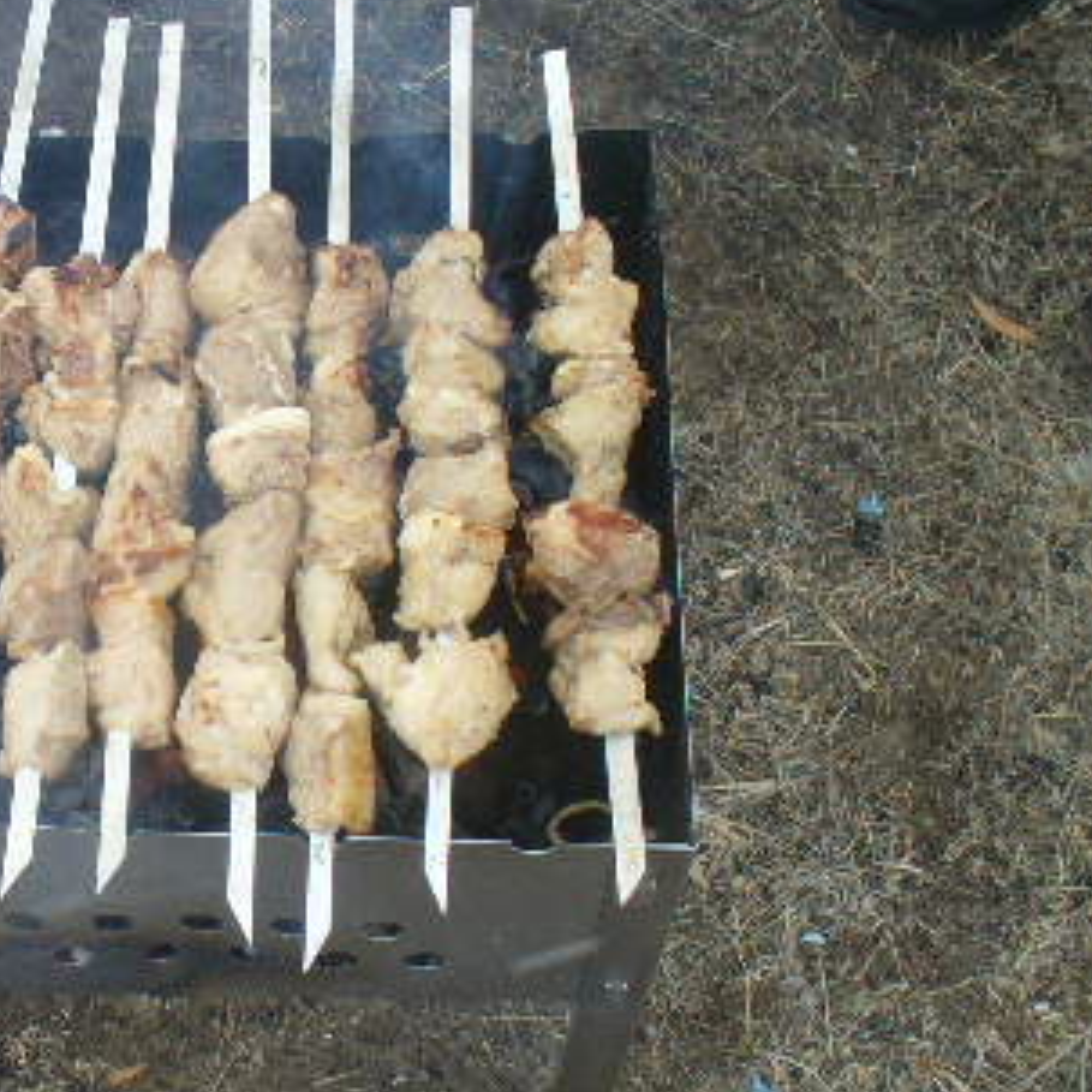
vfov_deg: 25.0
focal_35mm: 69
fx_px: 2463
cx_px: 166
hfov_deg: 24.5
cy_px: 519
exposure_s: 1/160
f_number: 5.6
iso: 80
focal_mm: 6.1
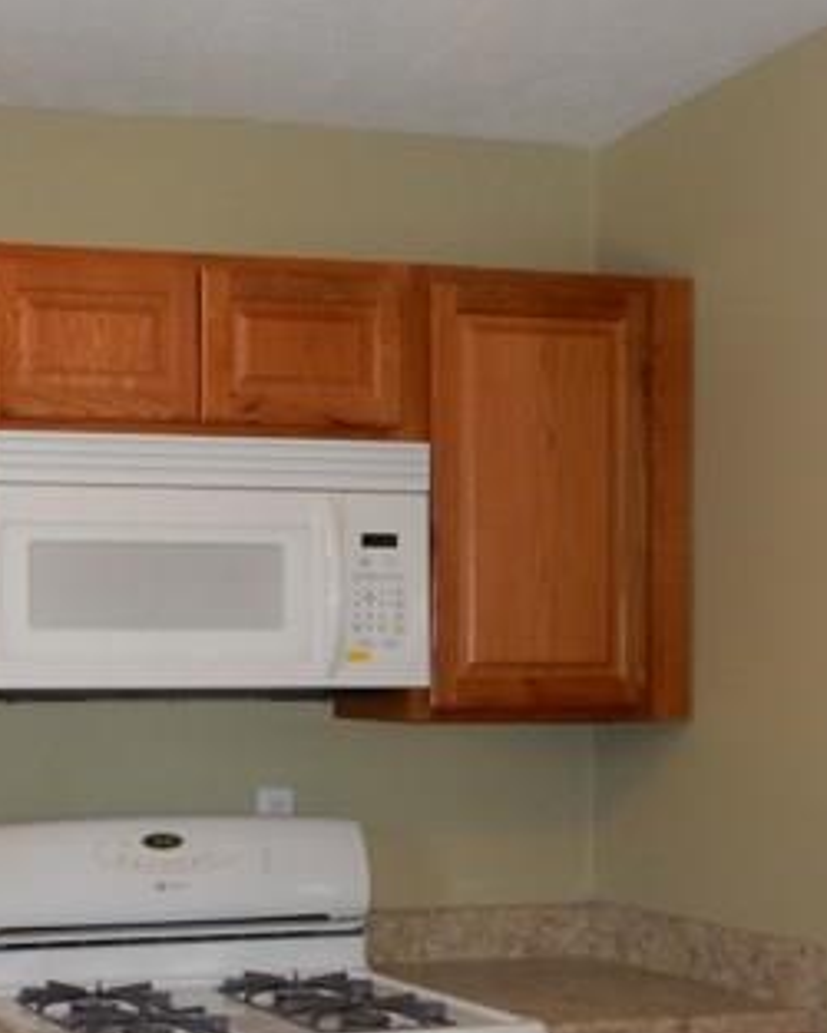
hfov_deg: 23.9
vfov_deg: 31.1
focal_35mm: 60
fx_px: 1834
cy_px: 715
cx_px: -73
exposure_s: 1/30
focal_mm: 5.4
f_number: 4.5
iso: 200
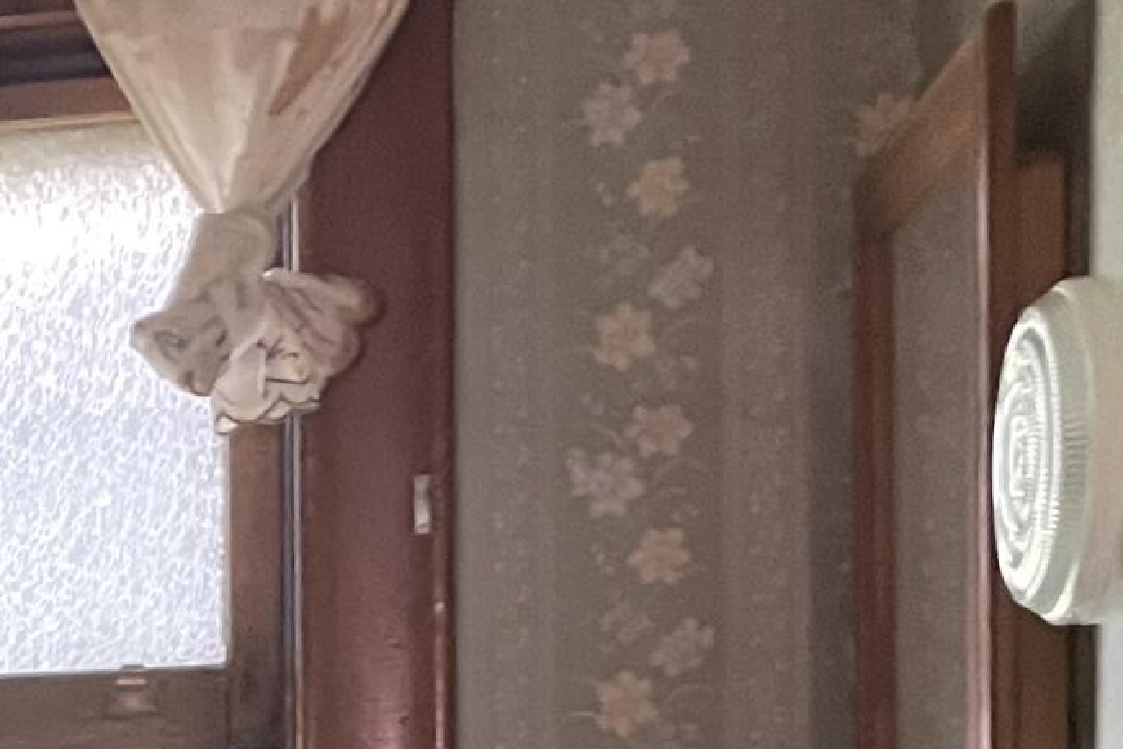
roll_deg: +2.3
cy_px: 1325
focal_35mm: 118
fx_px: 3681
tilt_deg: -4.8
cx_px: -551
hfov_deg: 15.9
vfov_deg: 10.9
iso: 500
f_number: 1.6
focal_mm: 4.2
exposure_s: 1/60
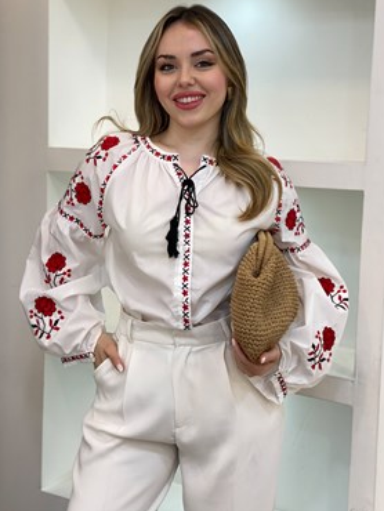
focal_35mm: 58
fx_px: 857
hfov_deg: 25.3
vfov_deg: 33.2
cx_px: 186
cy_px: 230
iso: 50
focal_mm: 6
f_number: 2
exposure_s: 1/100
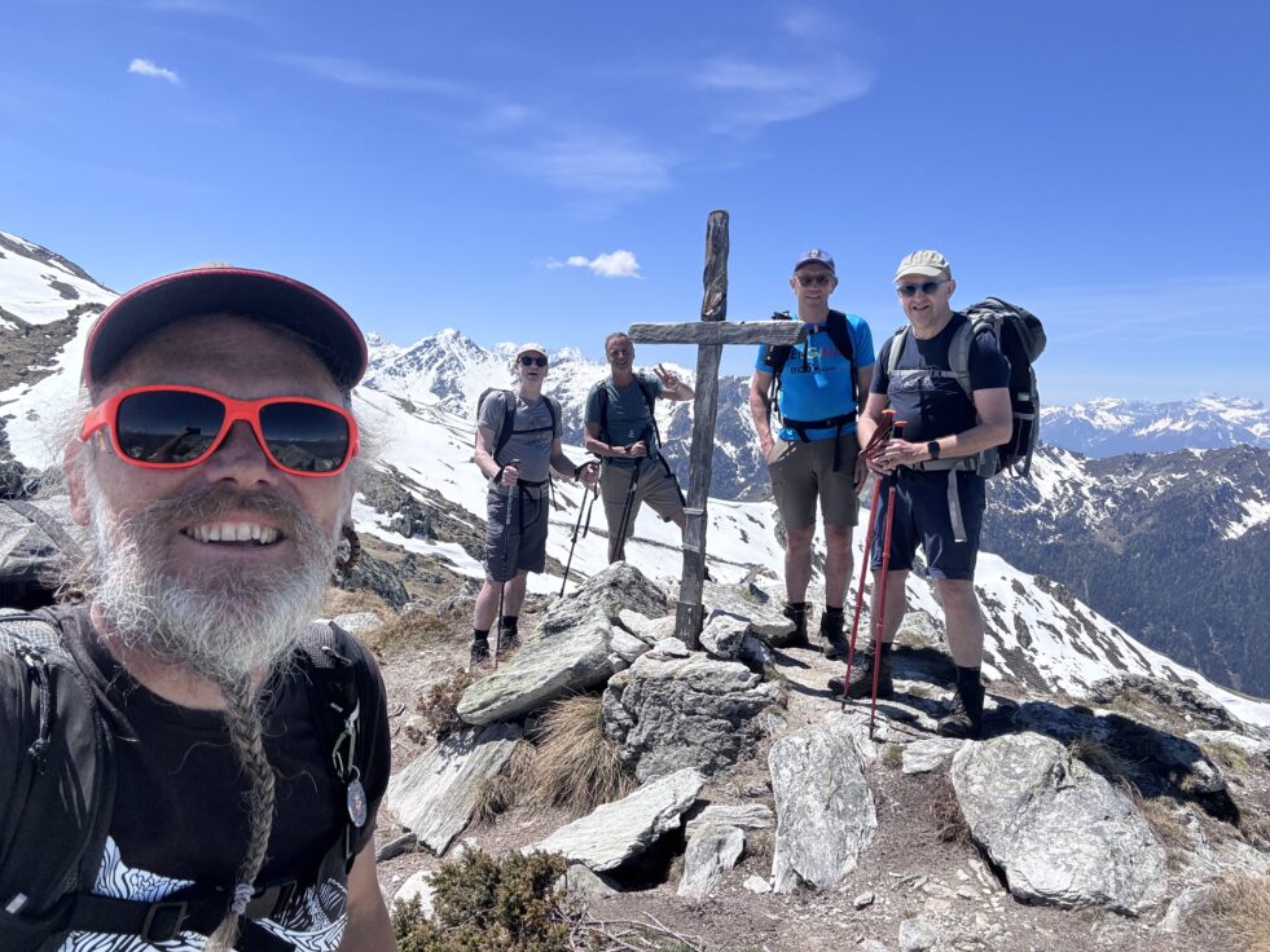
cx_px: 612
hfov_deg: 71.6
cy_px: 479
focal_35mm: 24
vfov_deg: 56.8
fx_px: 881
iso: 25
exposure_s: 1/2070
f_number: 1.9
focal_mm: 2.69
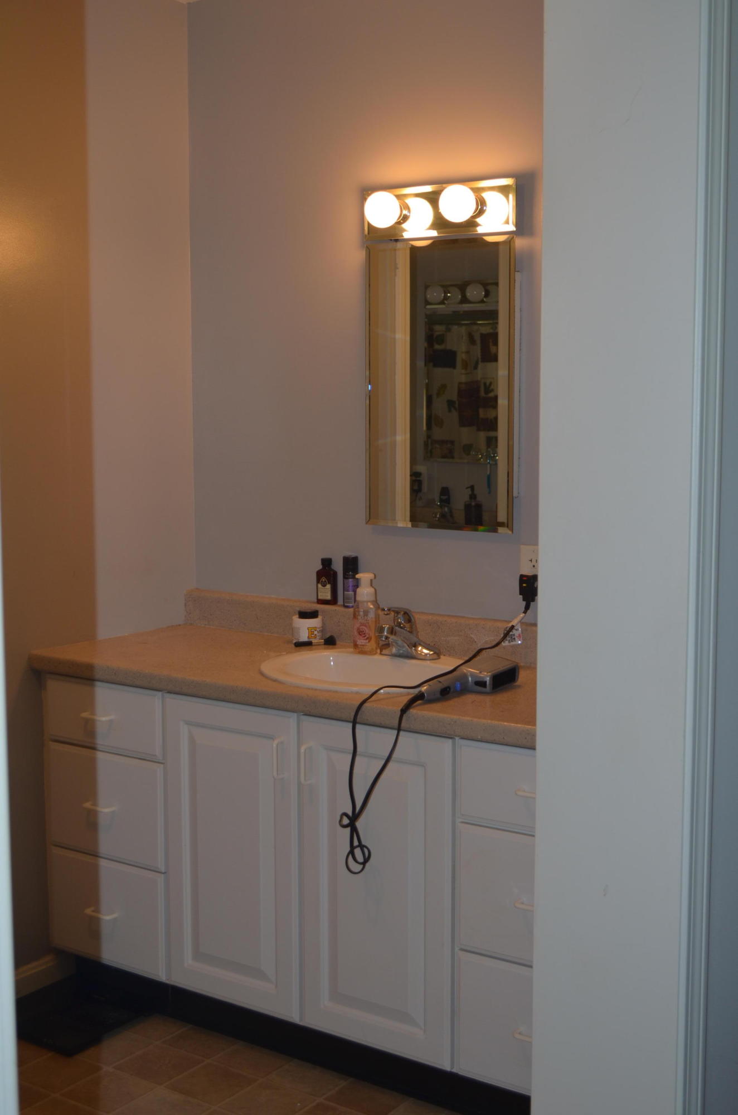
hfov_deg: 27.9
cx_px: 369
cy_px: 558
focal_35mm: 48
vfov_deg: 41.2
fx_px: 1483
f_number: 4.8
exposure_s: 1/30
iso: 280
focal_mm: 32
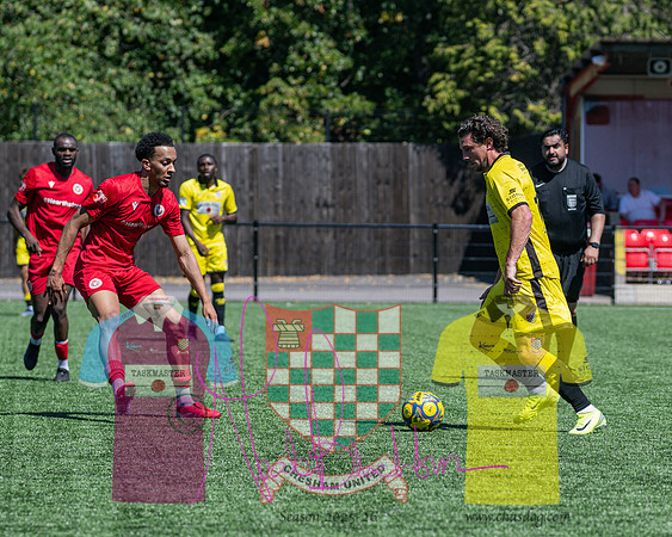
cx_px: 421
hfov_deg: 7.8
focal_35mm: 248
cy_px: 257
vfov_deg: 6.2
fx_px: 4926
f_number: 4
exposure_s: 1/3200
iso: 320
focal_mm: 140
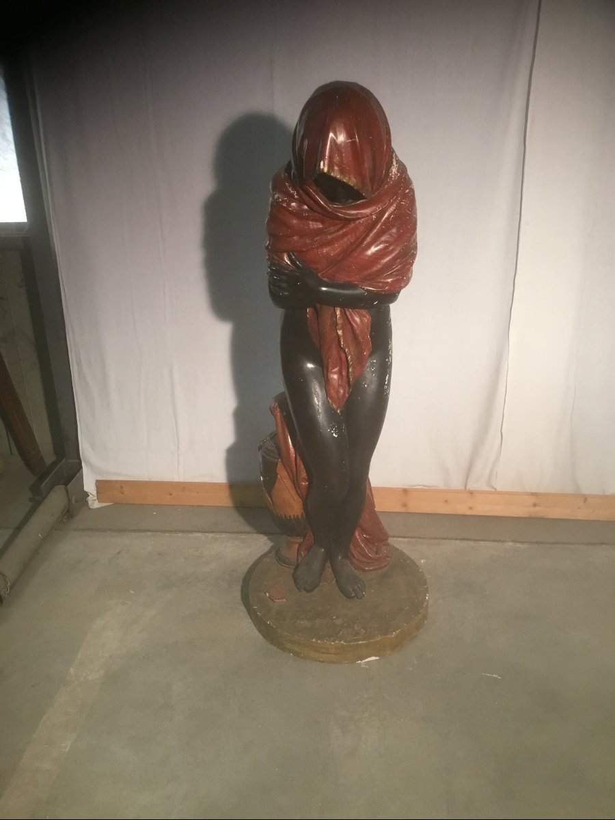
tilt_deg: -22.1
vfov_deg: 58.4
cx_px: 308
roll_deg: +0.8
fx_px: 734
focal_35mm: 31
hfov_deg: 45.4
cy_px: 410
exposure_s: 1/33
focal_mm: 3.3
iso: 125
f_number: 2.4
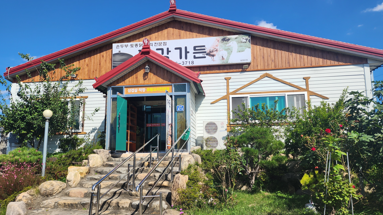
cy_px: 122
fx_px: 264
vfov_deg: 44.3
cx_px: 190
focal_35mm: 26
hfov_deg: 71.9
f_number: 1.8
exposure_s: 1/1336
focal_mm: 6.4
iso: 12
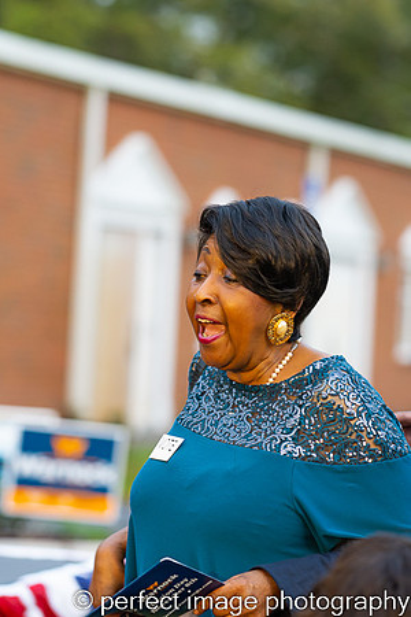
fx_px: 2829
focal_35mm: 165
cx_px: 239
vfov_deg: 12.4
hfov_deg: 8.3
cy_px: 293
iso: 800
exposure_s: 1/160
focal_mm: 105
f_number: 2.8
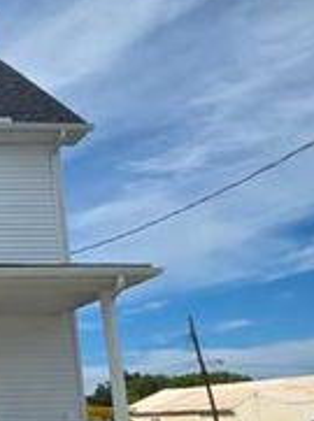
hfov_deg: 21.9
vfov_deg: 38.8
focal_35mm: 48
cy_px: 313
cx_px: -219
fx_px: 583
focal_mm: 2.2
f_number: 1.9
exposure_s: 1/3550
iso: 40
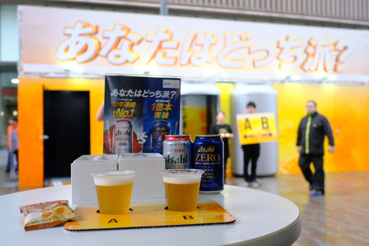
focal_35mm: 35
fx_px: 359
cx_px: 184
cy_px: 123
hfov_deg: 54.4
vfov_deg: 37.9
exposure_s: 1/200
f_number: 3.6
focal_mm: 23
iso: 320
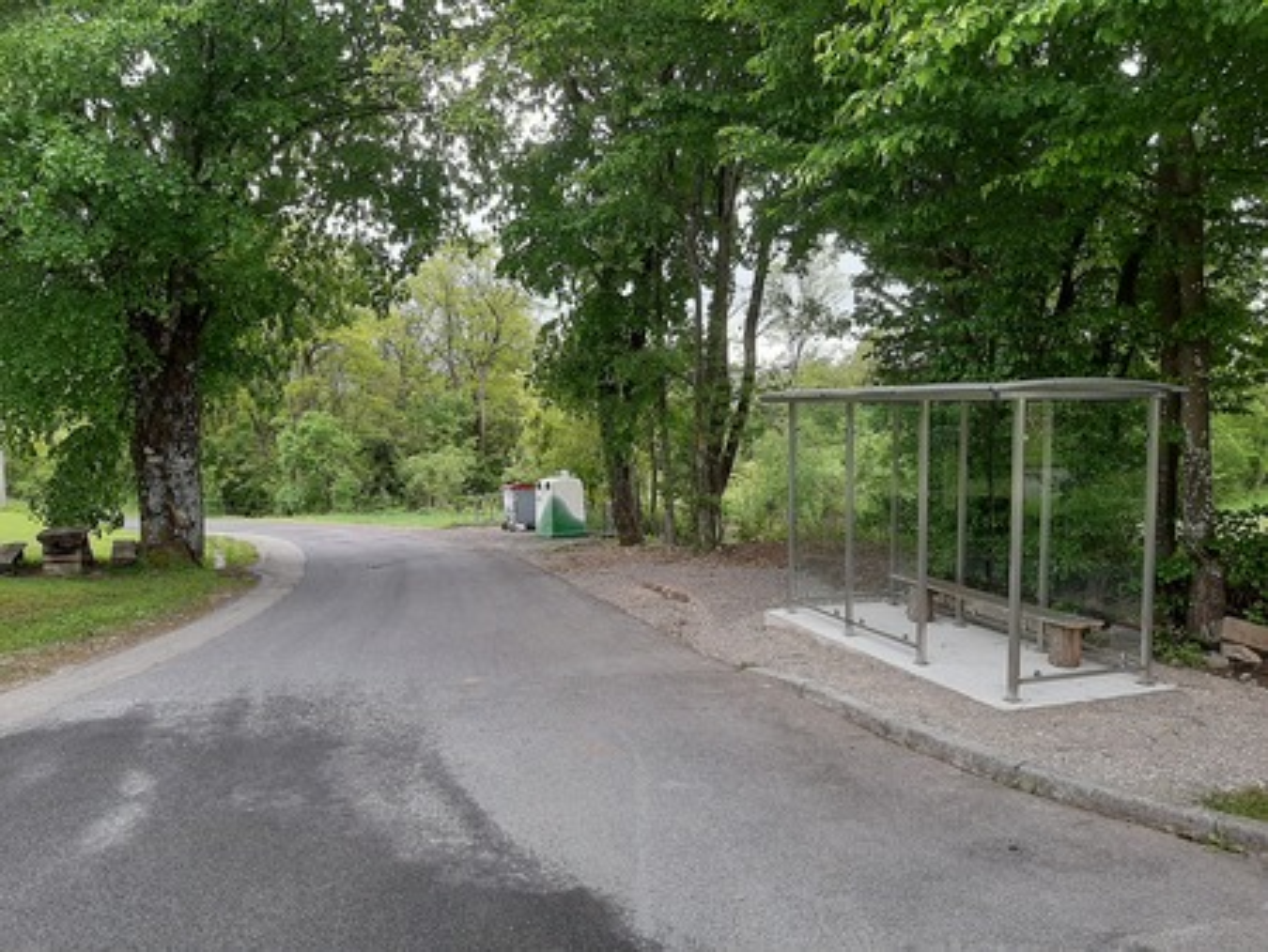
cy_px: 476
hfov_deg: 65.3
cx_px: 634
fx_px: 990
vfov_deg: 51.4
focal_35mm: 27
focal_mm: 3.93
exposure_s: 1/186
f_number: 1.7
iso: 40
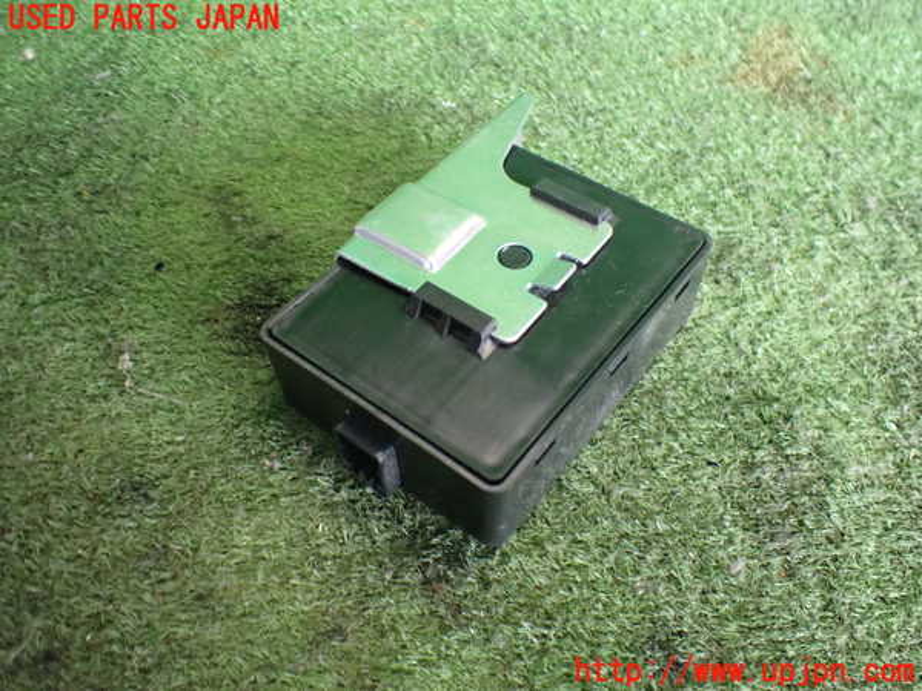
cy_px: 346
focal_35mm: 30
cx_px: 461
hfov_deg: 60.0
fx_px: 799
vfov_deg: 46.8
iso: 800
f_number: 2.3
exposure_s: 1/100
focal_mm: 5.4
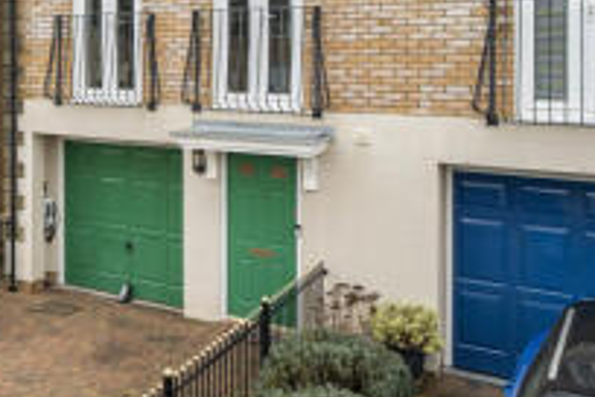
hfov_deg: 40.5
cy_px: -13
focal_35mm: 42
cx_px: -3
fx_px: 694
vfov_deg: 29.5
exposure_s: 1/160
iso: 400
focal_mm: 12
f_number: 6.3
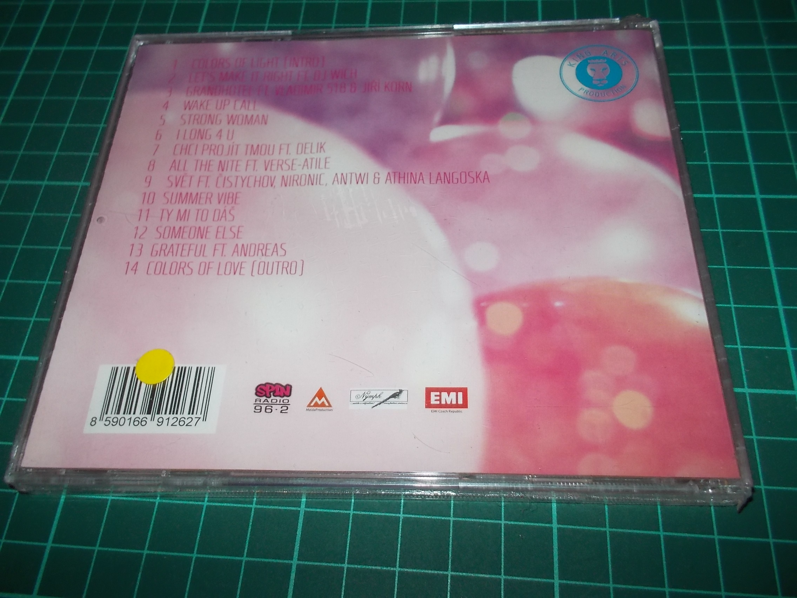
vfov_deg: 48.2
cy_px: 299
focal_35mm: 29
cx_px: 398
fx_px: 668
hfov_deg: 61.7
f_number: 3.3
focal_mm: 4.1
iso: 200
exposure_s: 1/30
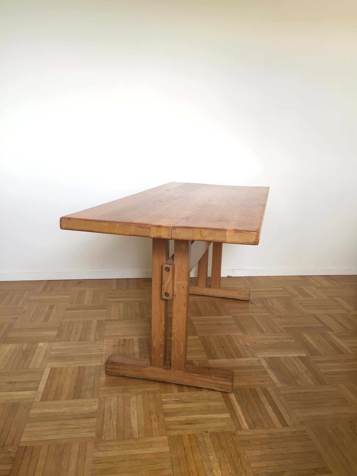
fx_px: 399
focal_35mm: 29
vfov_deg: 61.7
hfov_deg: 48.2
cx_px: 178
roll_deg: -1.7
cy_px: 238
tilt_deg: -11.9
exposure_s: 1/33
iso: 40
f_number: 2.2
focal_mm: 4.15
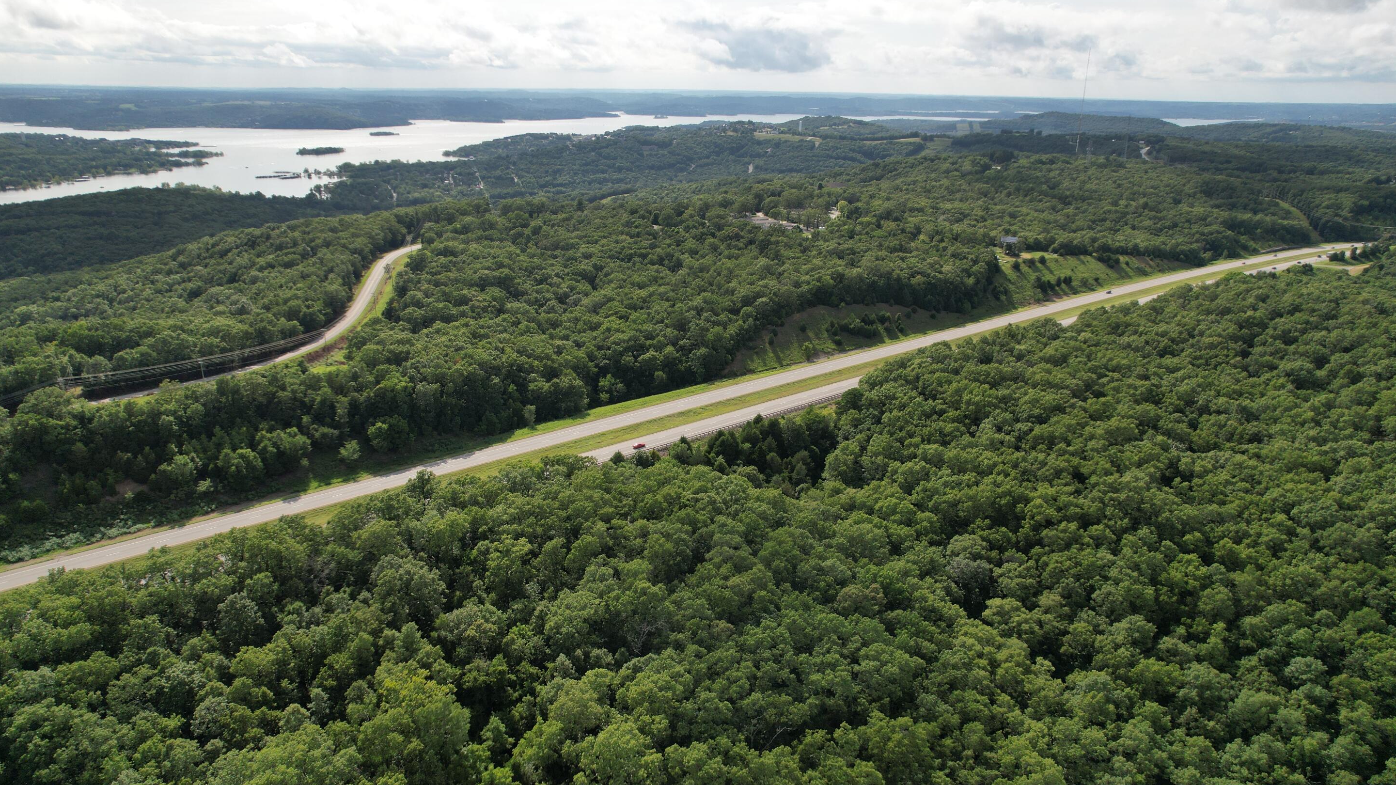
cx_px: 702
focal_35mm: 24
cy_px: 417
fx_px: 888
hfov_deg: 76.3
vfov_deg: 47.6
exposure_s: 1/320
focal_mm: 8.38
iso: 100
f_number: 2.8
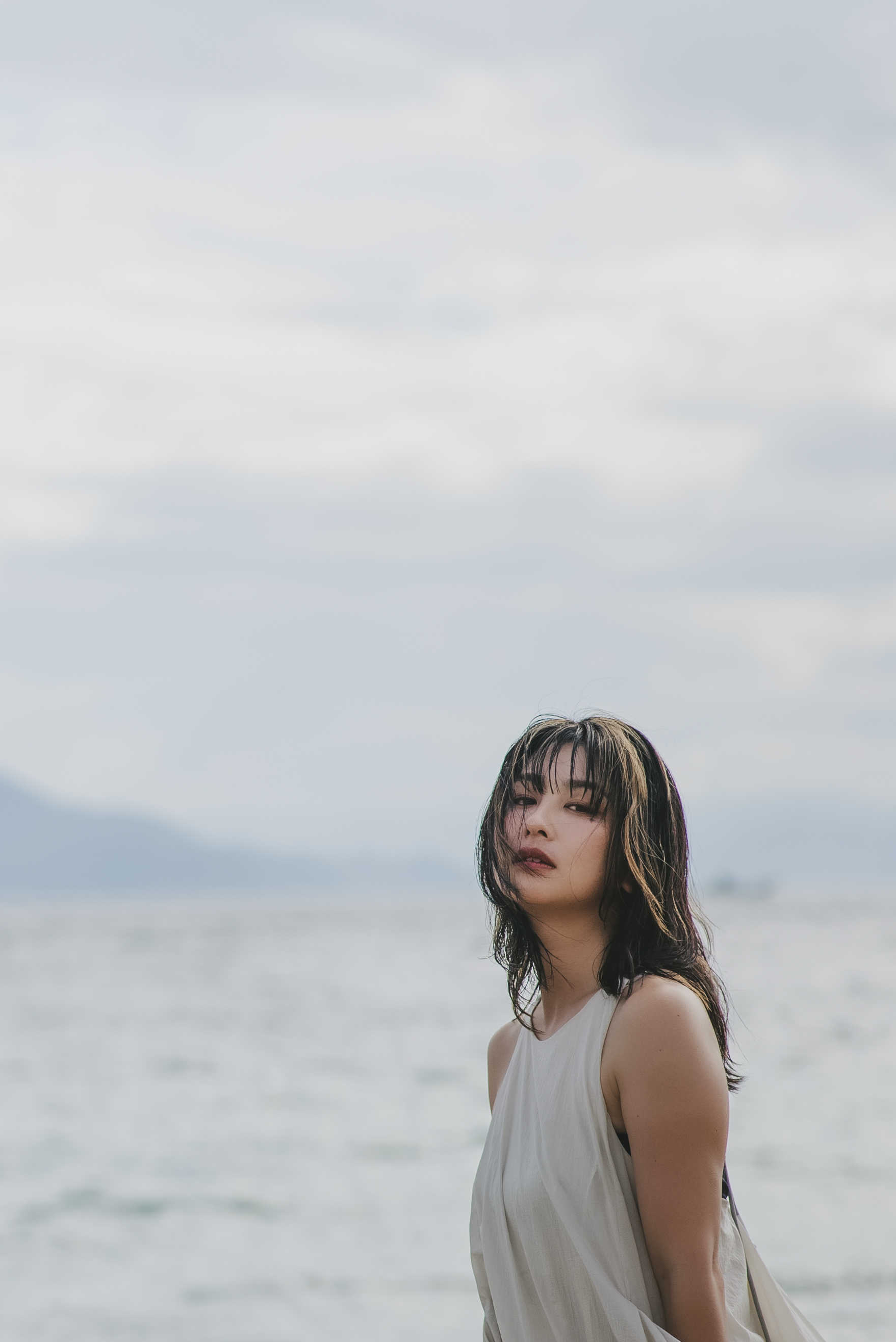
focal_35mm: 137
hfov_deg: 10.0
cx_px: 387
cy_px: 918
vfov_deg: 14.9
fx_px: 5108
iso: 200
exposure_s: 1/6400
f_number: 2.5
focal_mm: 85
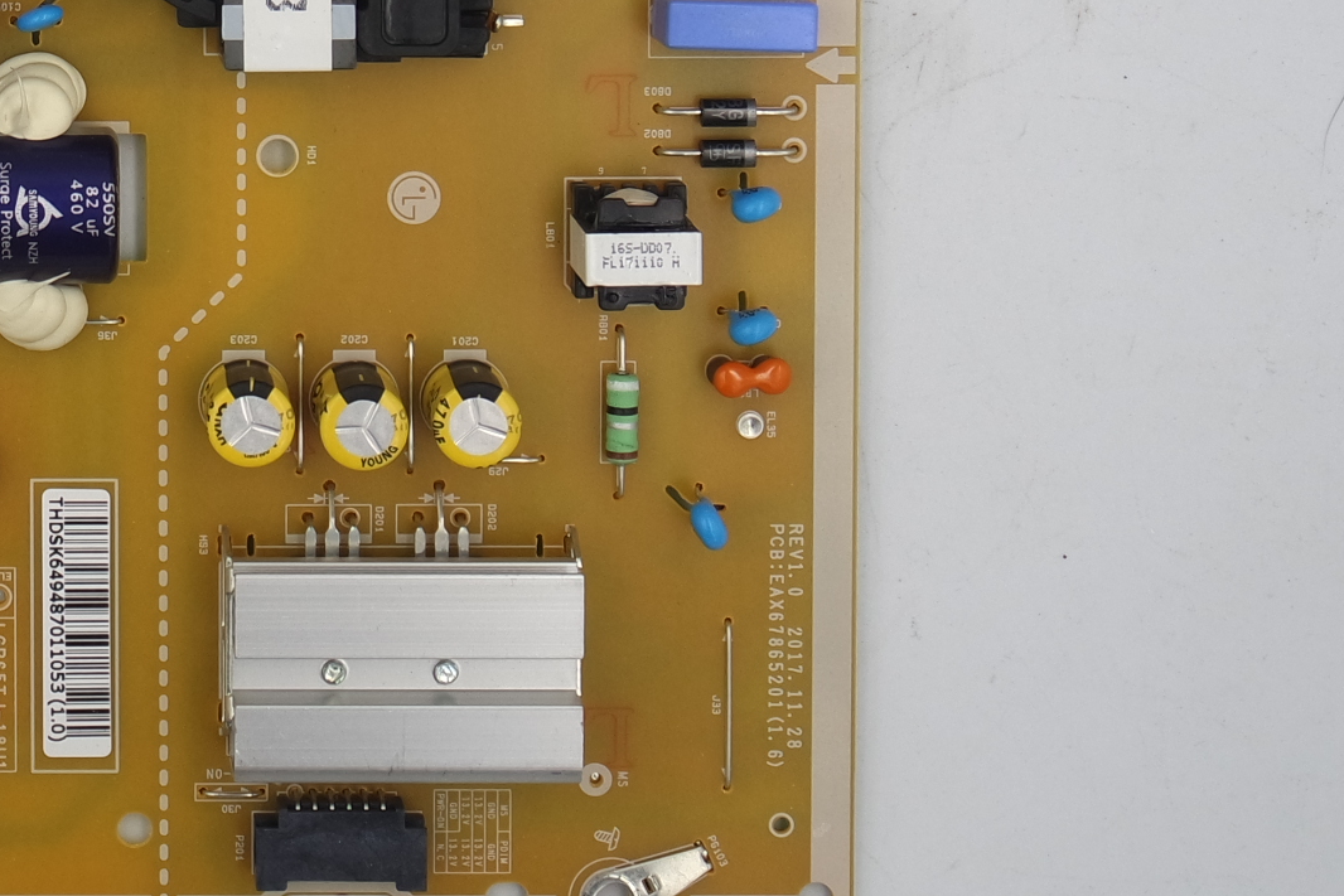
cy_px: -265
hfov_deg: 16.7
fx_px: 4480
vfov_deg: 11.1
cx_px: -15
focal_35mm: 120
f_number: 5.6
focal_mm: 16
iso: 160
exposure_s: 1/100
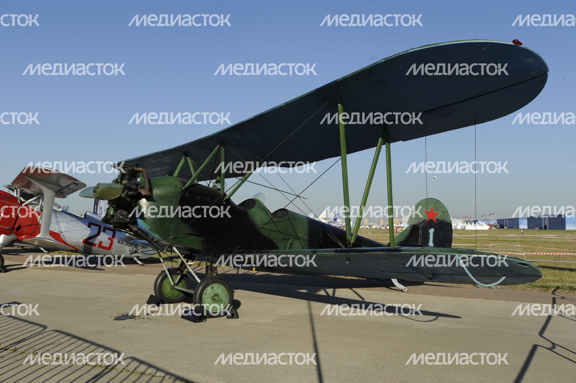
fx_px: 512
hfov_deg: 58.7
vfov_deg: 41.1
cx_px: 288
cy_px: 192
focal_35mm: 32
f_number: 9
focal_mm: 32
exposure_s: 1/640
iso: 200
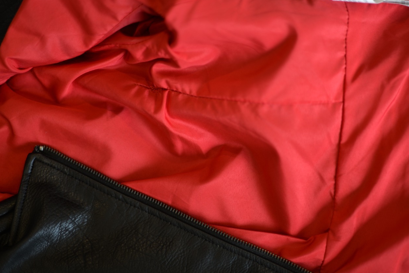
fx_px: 727
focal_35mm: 64
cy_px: 116
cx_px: 213
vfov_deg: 21.2
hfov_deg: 31.4
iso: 100
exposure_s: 1/160
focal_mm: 50
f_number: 1.4
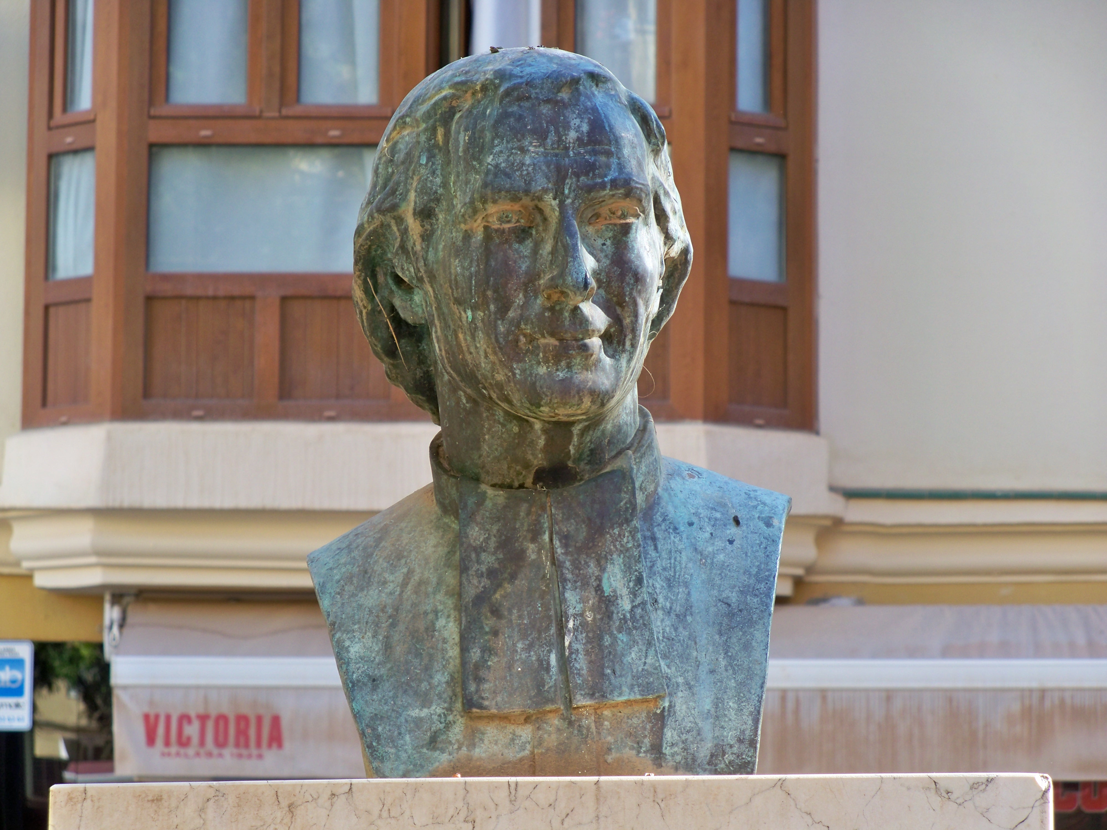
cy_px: 415
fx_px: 4669
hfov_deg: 13.5
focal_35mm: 146
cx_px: 554
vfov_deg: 10.2
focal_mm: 25.8
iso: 80
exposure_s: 1/80
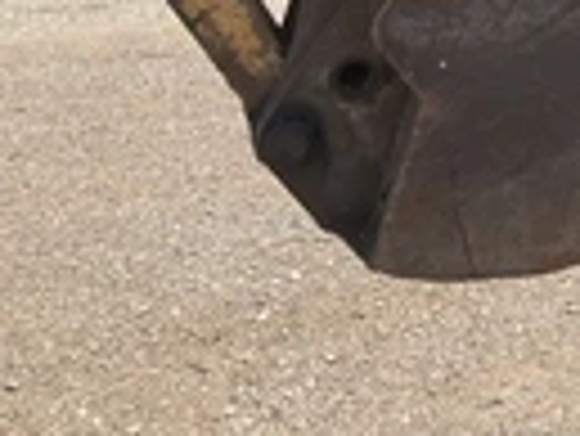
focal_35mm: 90
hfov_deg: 19.3
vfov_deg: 16.0
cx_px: 845
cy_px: -40
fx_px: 1509
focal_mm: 3
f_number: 1.8
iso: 25
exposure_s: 1/912
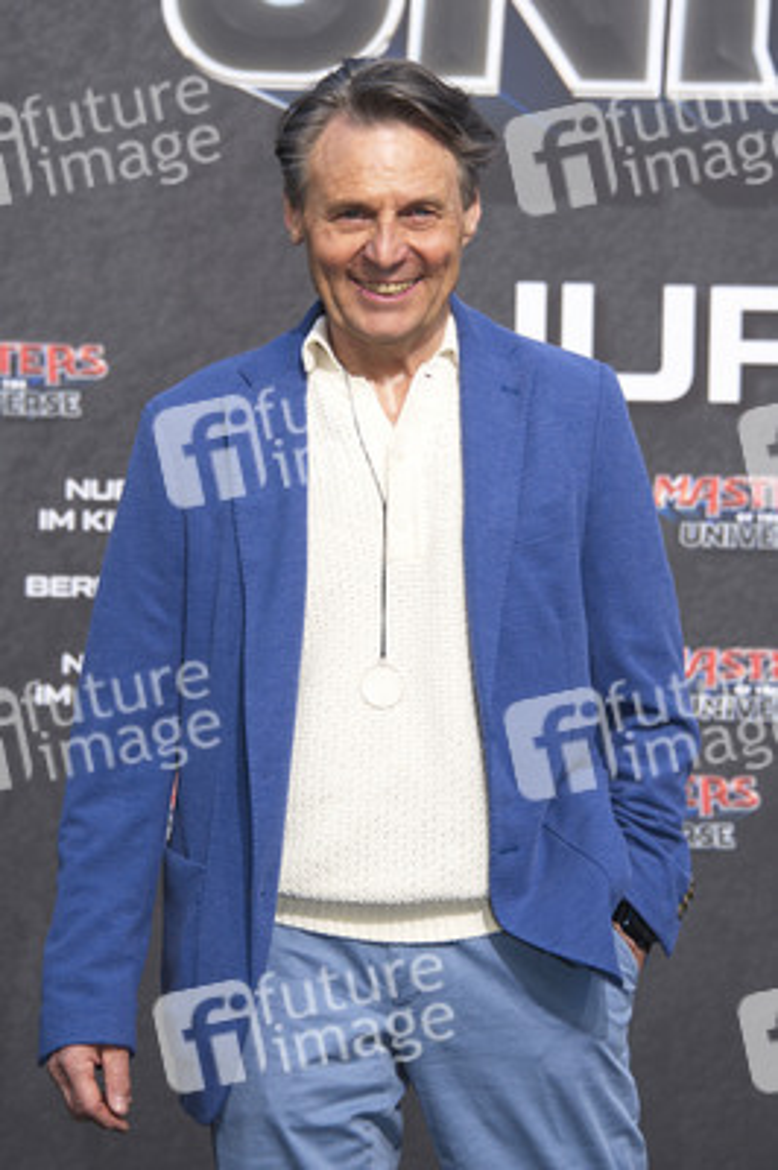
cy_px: 585
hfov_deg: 10.1
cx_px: 389
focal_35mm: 135
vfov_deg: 15.2
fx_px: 4384
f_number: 6.3
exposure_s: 1/250
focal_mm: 135
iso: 320
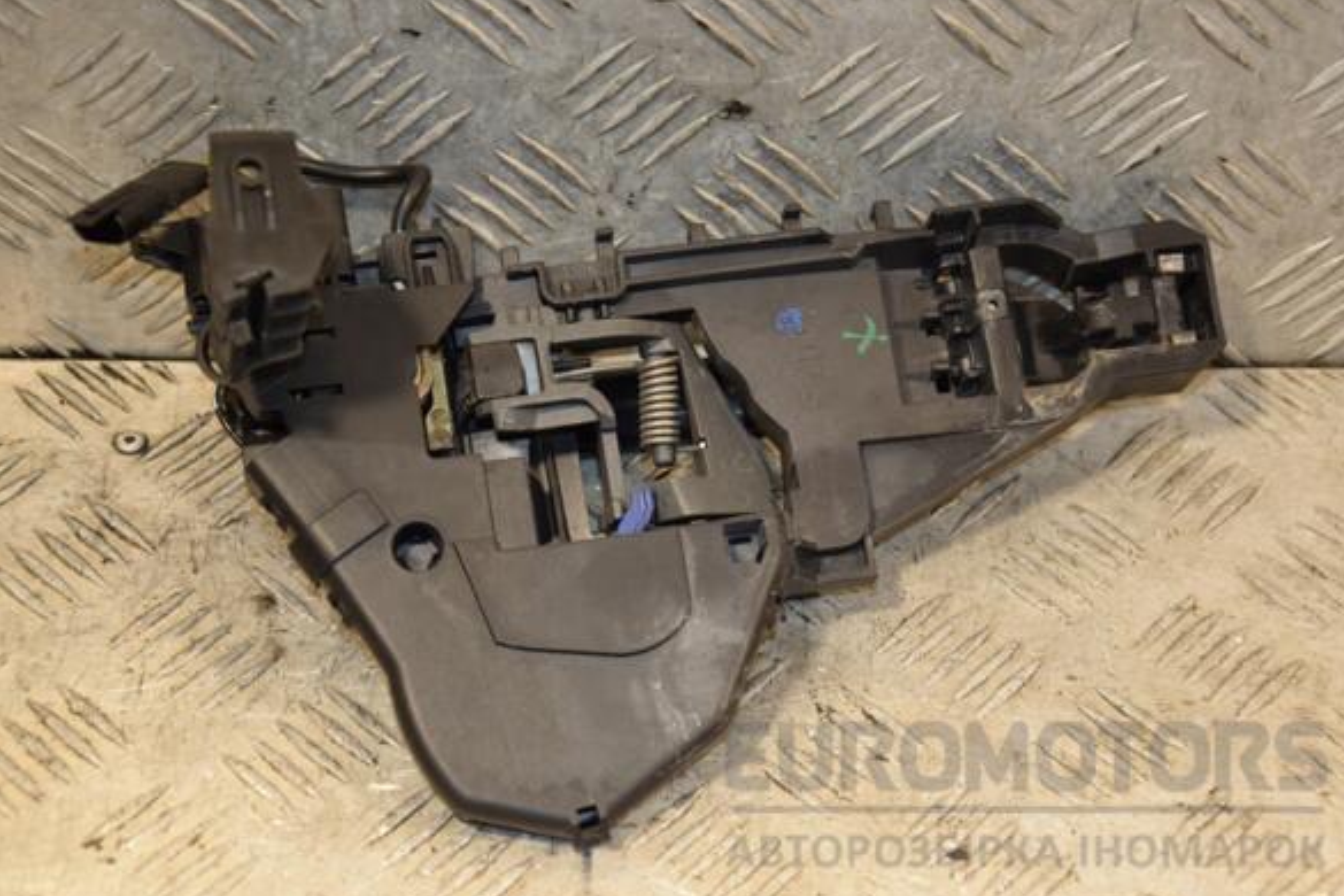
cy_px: 450
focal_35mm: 80
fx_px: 2986
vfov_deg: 17.1
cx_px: 682
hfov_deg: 25.4
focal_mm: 52
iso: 800
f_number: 5
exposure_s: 1/160
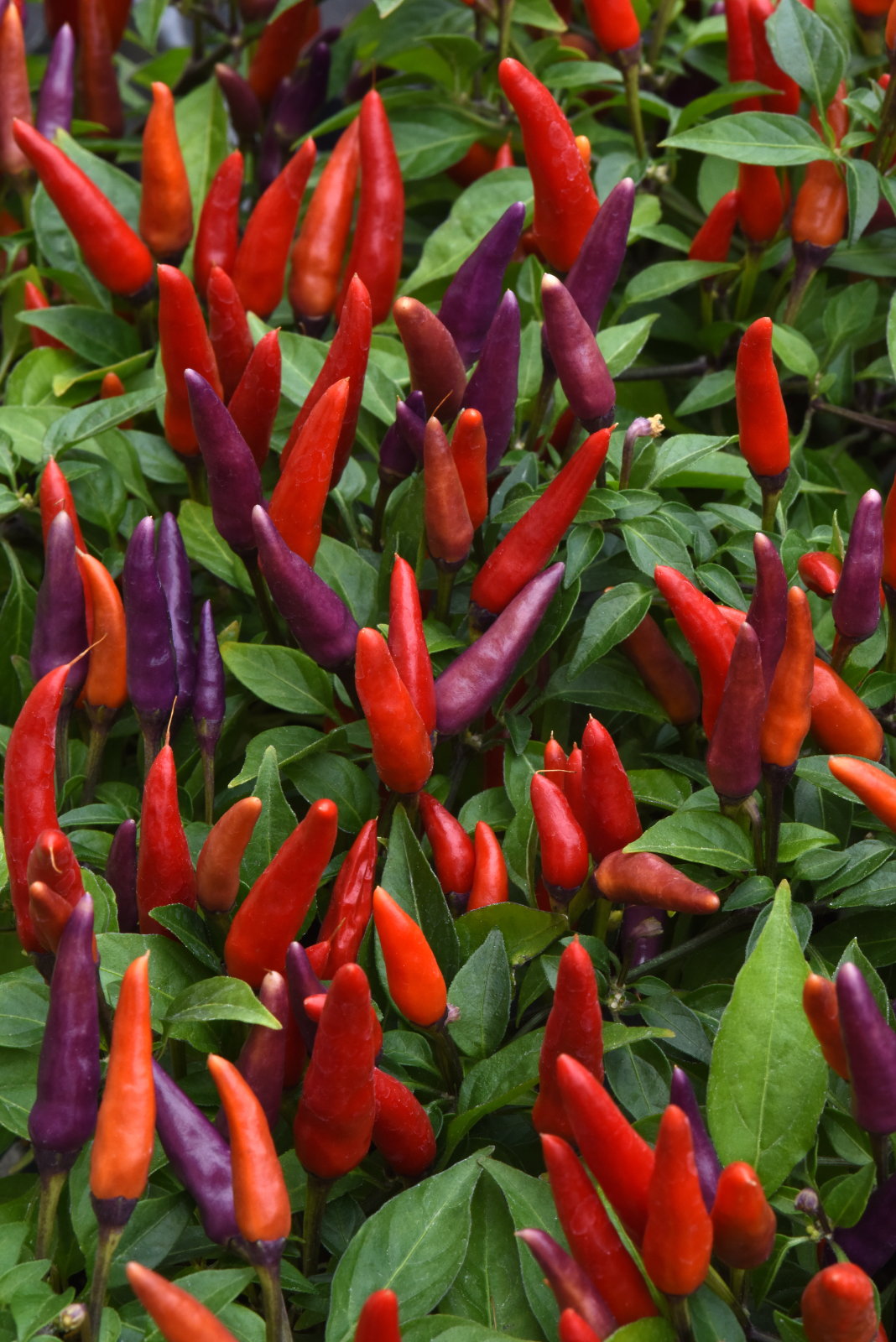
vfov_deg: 19.4
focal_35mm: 105
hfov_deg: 13.1
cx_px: 448
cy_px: 671
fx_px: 3916
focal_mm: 105
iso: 800
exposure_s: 1/40
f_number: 32
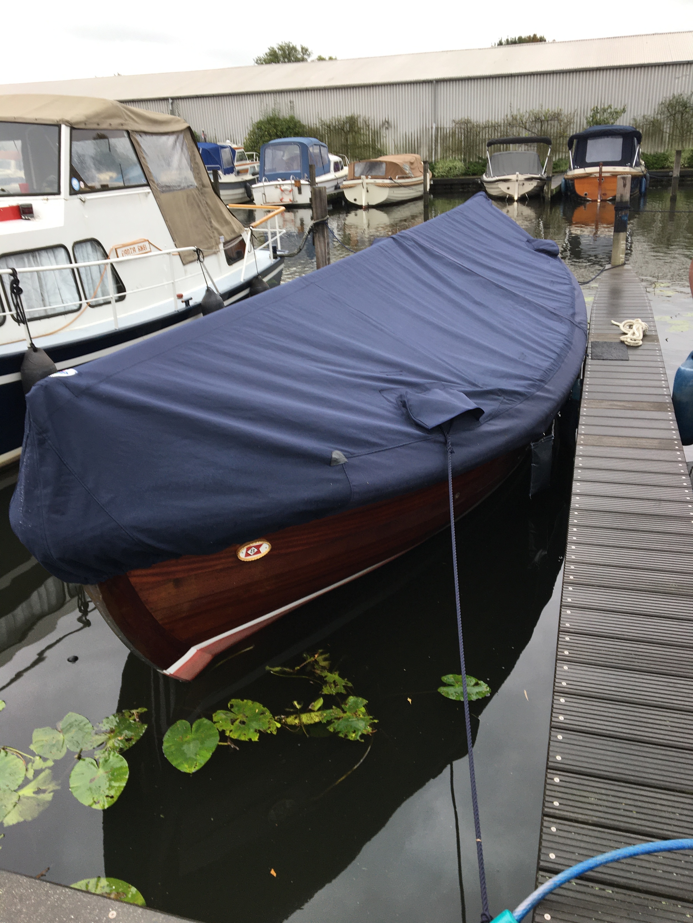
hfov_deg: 48.2
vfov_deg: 61.7
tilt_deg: -22.5
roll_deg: +2.9
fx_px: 774
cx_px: 346
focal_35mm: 29
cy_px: 462
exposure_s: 1/149
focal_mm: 4.15
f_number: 2.2
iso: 25
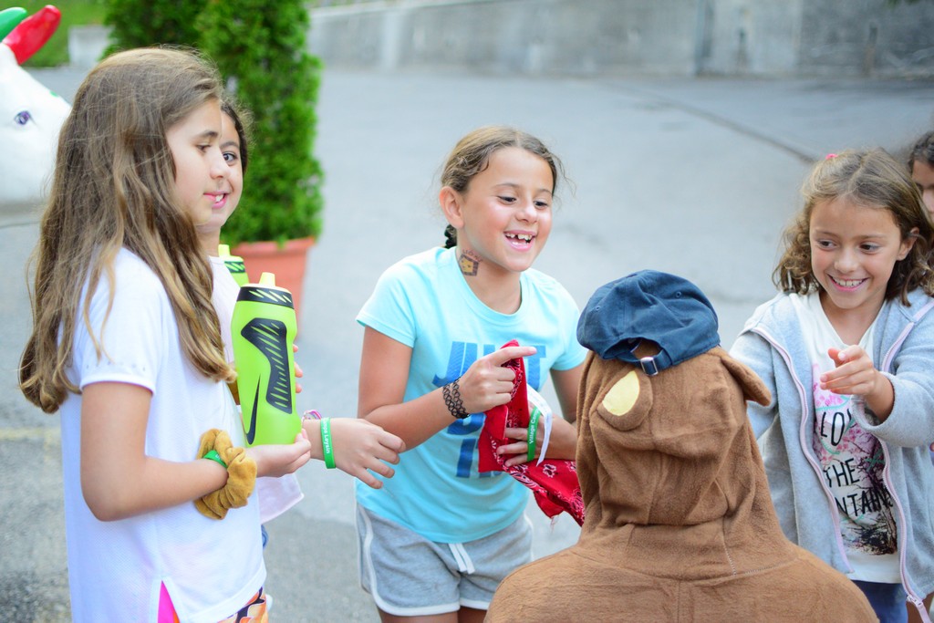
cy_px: 312
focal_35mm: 52
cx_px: 467
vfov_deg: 25.8
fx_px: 1362
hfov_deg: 37.8
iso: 1400
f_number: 1.8
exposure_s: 1/1250
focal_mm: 35
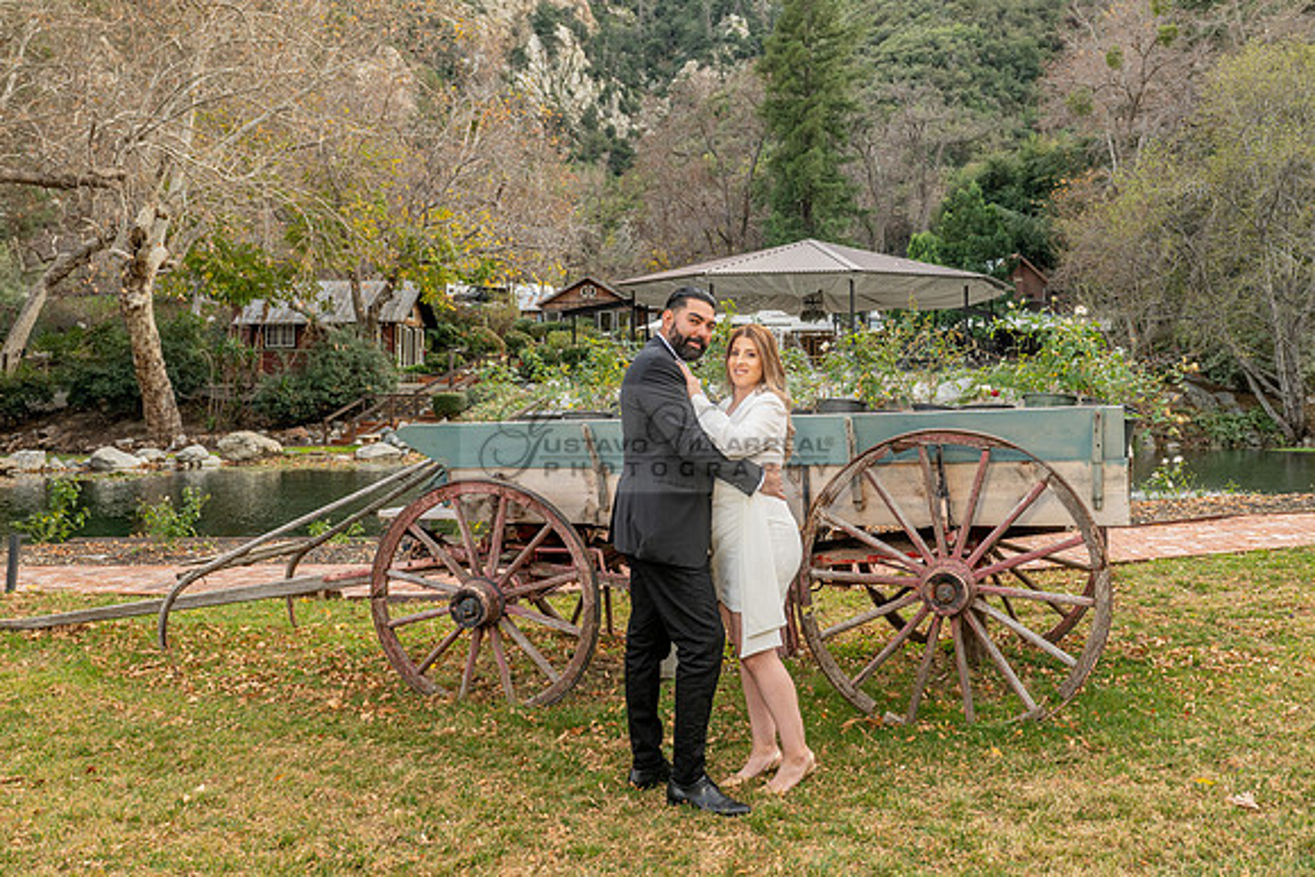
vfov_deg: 38.0
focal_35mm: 35
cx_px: 808
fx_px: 1261
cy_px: 298
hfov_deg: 54.5
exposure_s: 1/125
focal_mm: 24
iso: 200
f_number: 5.6
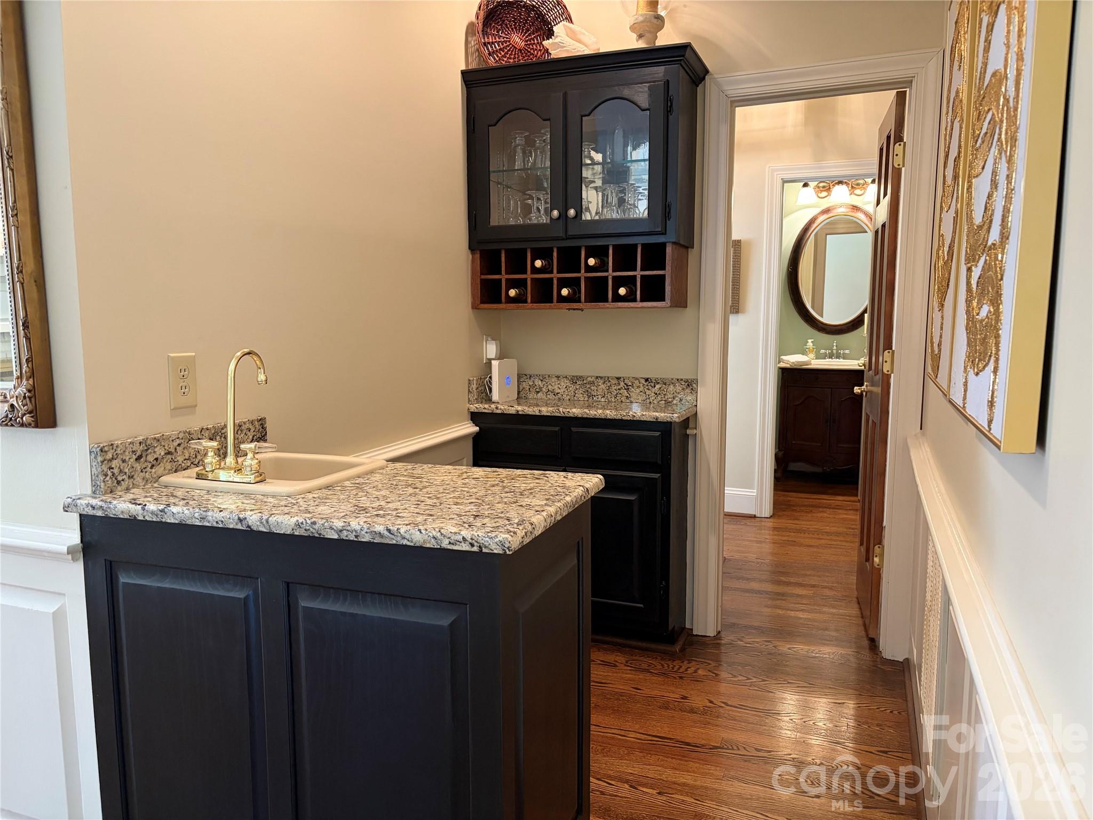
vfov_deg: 53.1
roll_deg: +0.6
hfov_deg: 67.3
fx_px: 821
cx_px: 546
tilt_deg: -6.3
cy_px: 410
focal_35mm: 26
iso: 320
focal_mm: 5.96
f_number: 1.6
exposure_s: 1/60
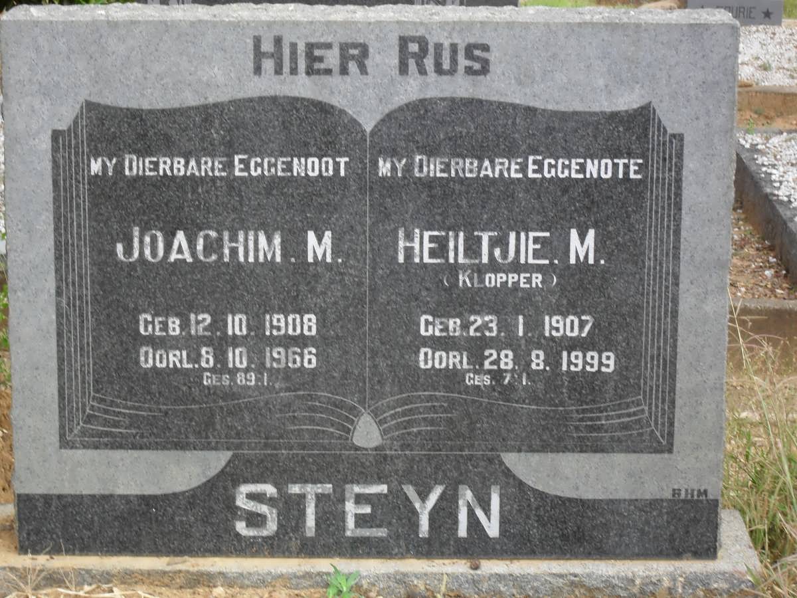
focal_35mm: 89
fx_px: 2049
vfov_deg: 16.6
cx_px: 398
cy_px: 299
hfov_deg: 22.0
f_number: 5.5
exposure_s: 1/60
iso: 100
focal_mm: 15.7
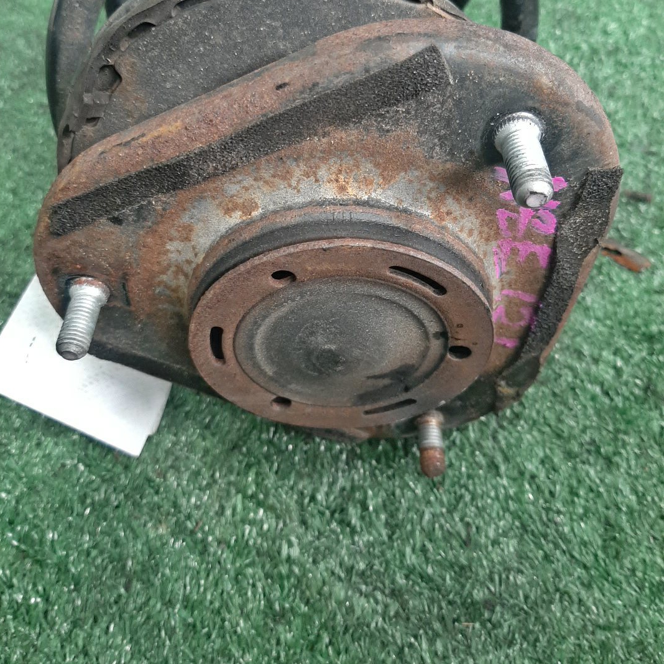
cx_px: 330
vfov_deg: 52.1
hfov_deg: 52.5
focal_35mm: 31
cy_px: 259
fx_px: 673
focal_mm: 3.93
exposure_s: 1/50
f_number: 1.7
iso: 156
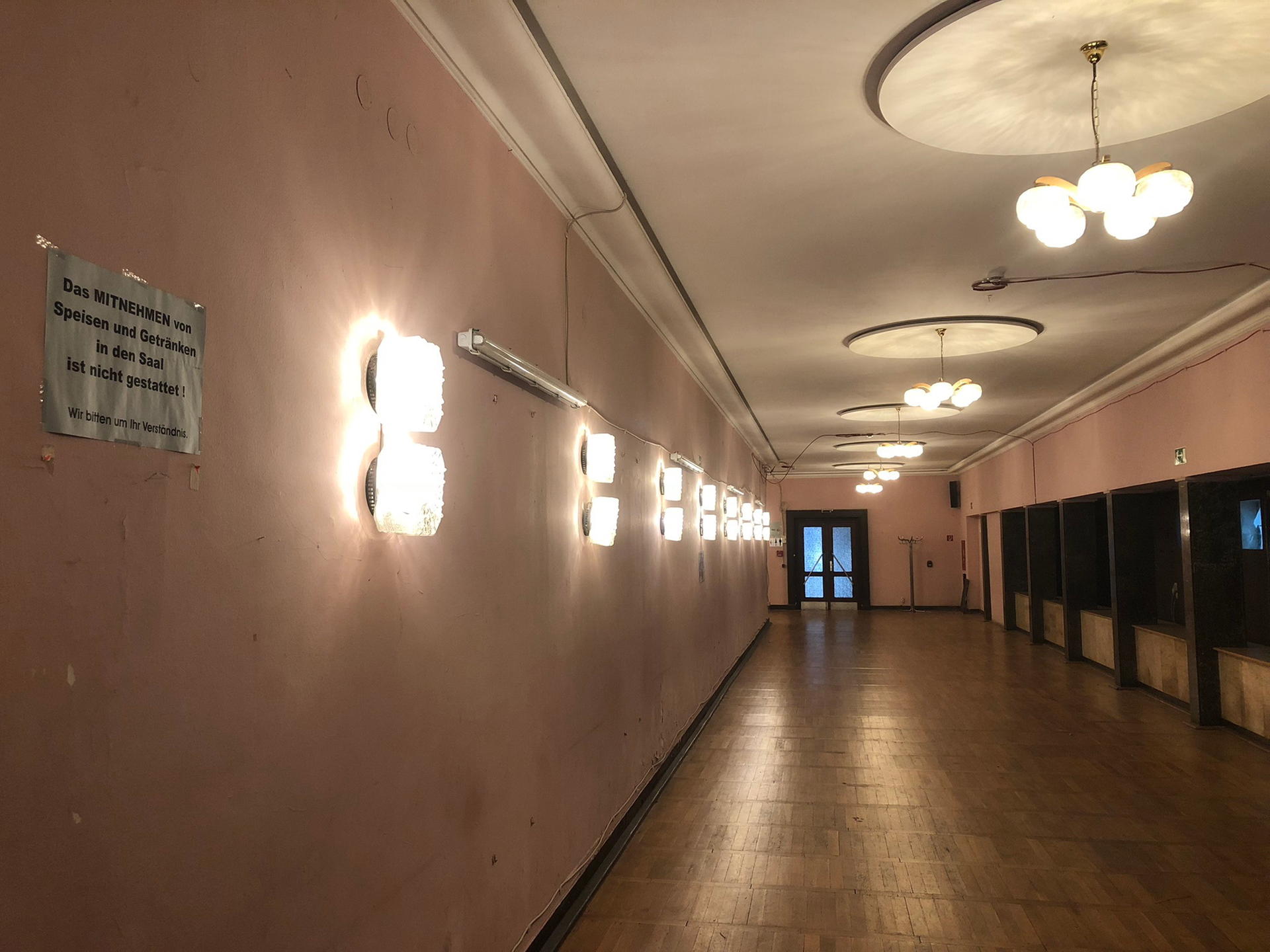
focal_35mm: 28
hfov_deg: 63.4
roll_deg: -0.6
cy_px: 476
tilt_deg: +3.6
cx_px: 635
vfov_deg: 49.7
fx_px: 1027
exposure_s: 1/17
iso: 50
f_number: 1.8
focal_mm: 3.99
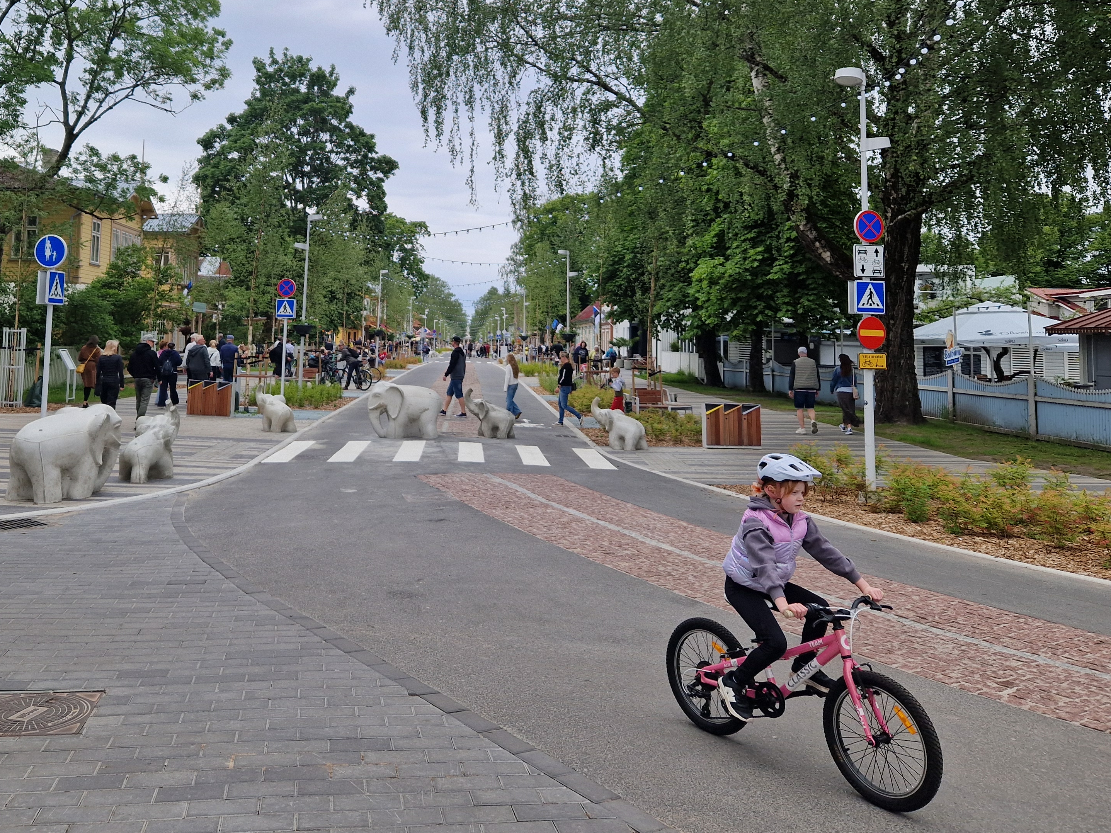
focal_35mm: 32
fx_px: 1027
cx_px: 435
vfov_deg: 43.5
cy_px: 278
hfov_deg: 56.3
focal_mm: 5.4
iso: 50
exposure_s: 1/1276
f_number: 1.8
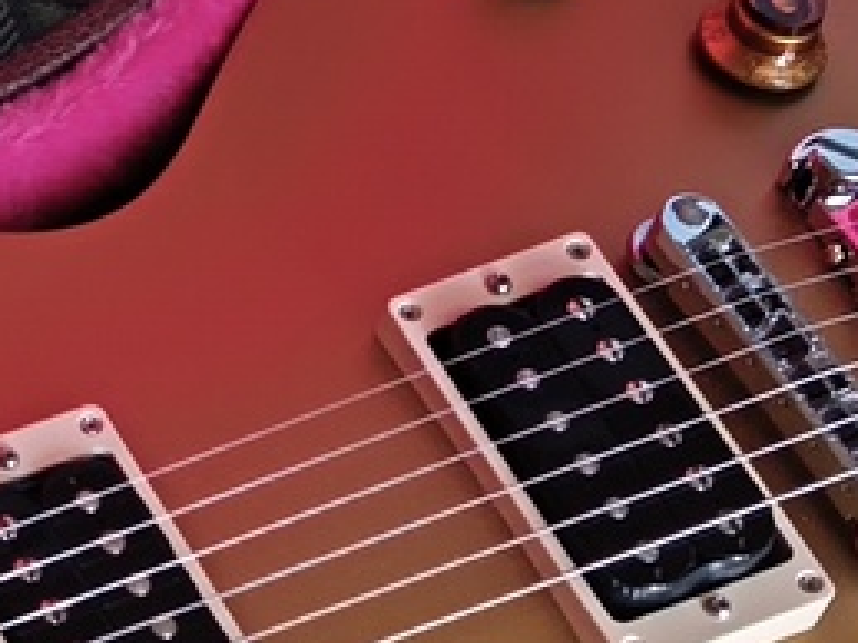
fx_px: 3518
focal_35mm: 142
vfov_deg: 10.2
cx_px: -782
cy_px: 832
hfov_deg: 12.5
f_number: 1.65
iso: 3200
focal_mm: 6.18
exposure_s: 1/20
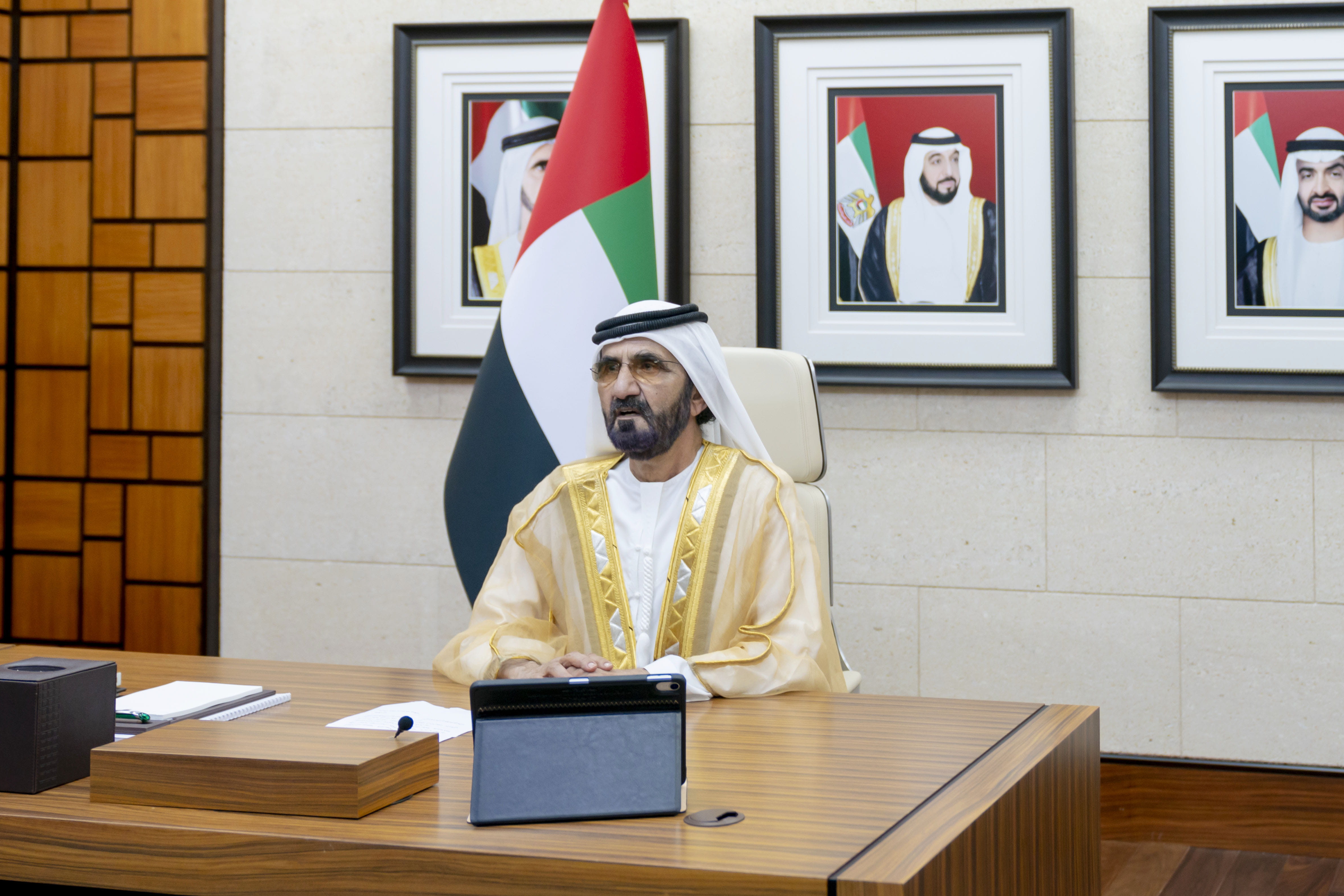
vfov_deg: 31.1
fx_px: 1605
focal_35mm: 43
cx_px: 684
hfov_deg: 45.4
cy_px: 365
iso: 800
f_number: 2.8
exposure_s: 1/125
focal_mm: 34
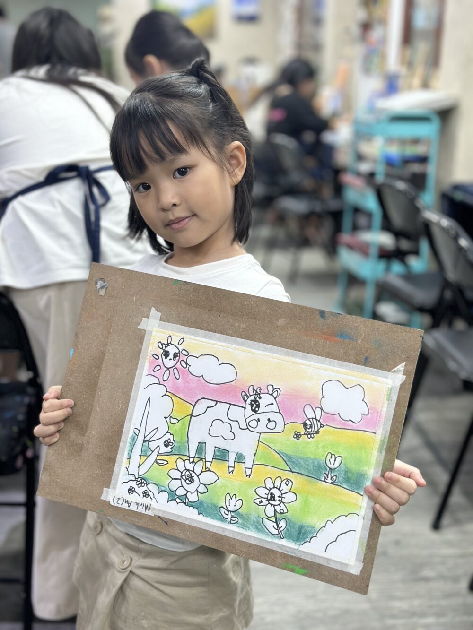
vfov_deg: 39.7
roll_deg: -2.0
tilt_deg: -15.0
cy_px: 315
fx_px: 874
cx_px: 236
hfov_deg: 30.3
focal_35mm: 48
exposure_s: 1/100
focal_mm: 6.86
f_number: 1.78
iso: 160
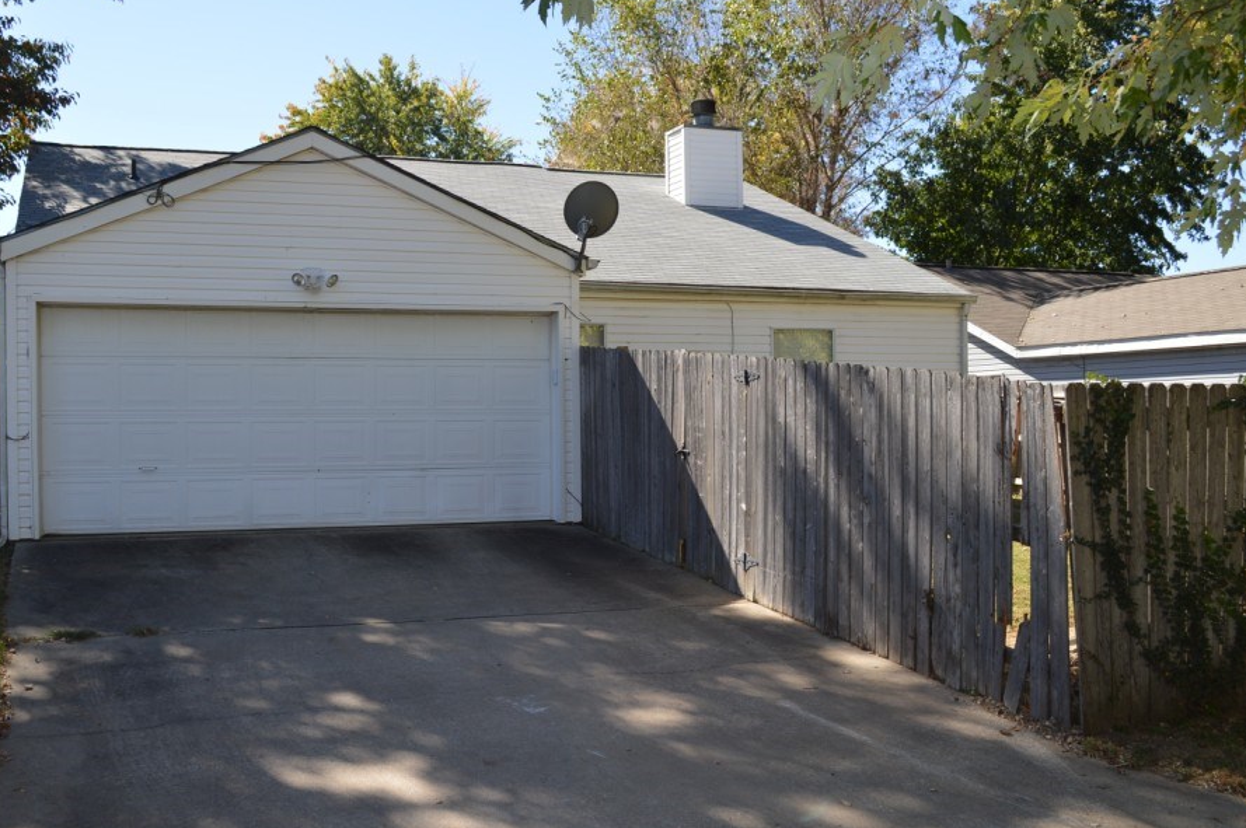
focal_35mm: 38
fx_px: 1314
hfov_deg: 50.6
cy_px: 420
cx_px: 549
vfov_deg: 35.0
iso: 100
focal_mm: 22
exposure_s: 1/200
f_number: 5.6
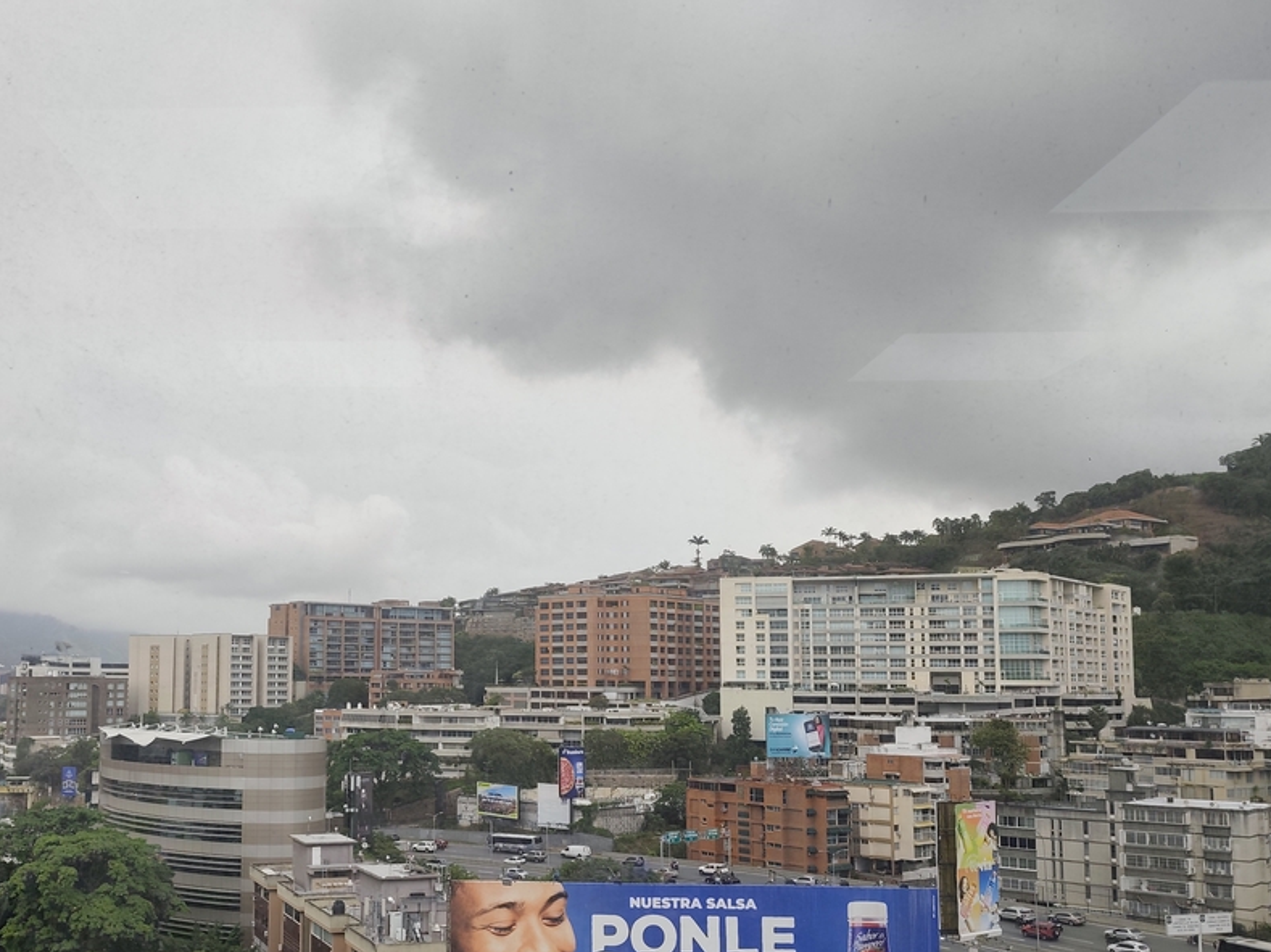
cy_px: 573
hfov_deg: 51.3
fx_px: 1285
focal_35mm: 35
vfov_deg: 40.5
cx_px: 390
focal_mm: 6.19
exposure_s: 1/344
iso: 50
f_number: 1.65
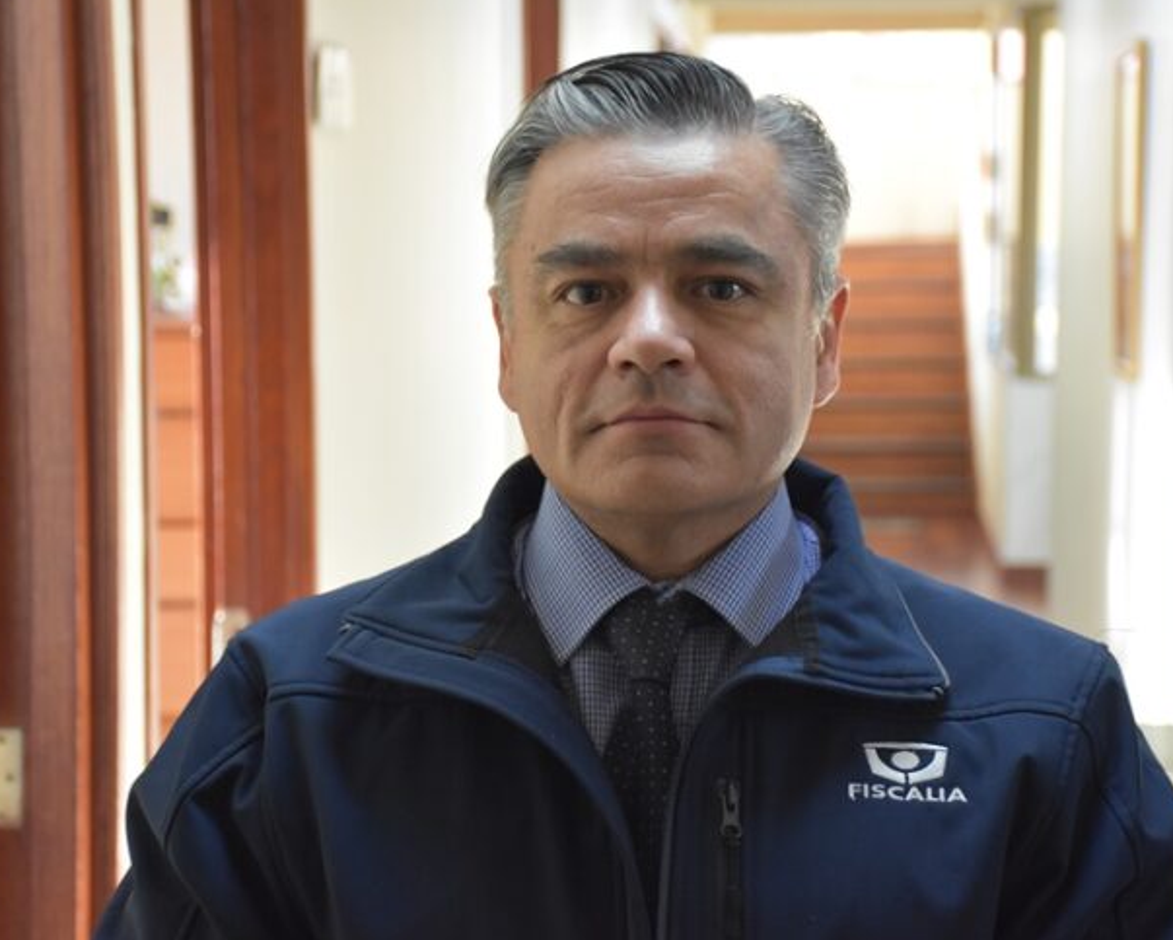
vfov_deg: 16.9
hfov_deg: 21.0
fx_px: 3161
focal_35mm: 91
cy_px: 465
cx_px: 646
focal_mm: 52
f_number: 4.8
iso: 2500
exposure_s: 1/60
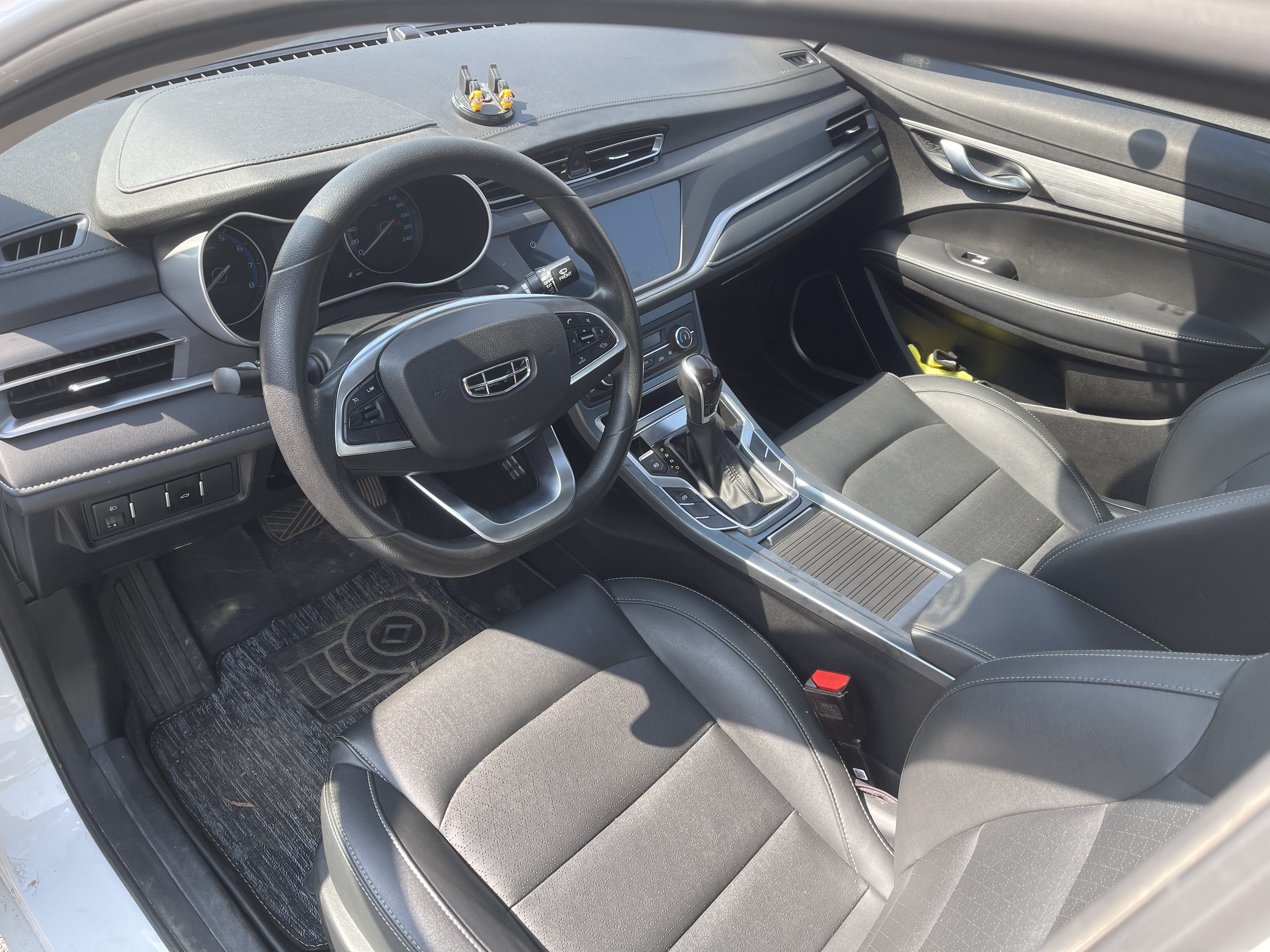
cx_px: 635
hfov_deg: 67.3
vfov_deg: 53.1
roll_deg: -6.7
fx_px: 954
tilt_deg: -38.9
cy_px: 476
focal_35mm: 26
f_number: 1.6
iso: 32
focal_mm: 5.1
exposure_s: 1/326
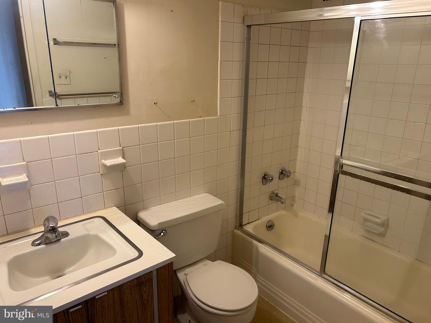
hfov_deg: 67.3
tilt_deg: -18.5
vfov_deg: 53.1
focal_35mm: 26
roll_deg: -0.6
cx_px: 216
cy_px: 162
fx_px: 324
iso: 100
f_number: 1.5
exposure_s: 1/120
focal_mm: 5.7
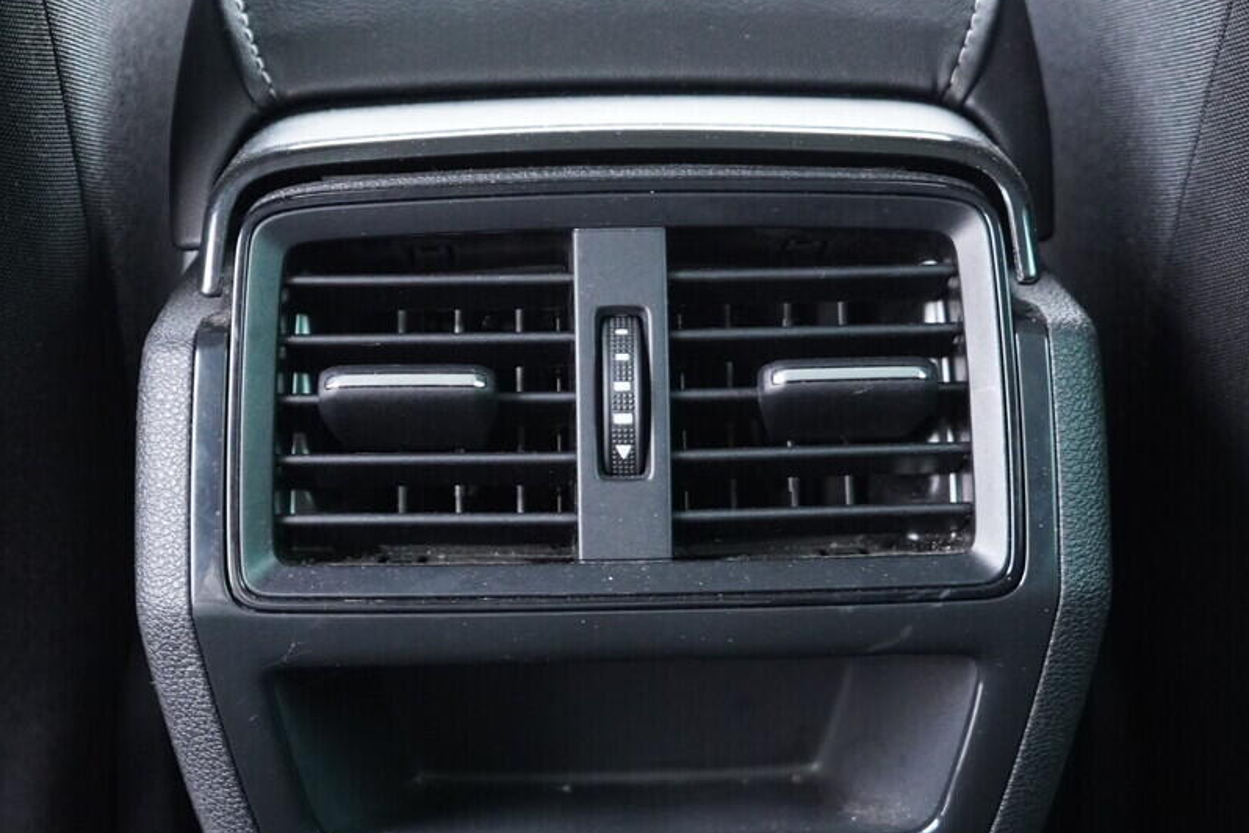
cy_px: 592
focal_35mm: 65
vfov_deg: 20.8
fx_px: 2255
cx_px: 574
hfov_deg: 30.9
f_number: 2.8
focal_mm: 24
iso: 2000
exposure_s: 1/40
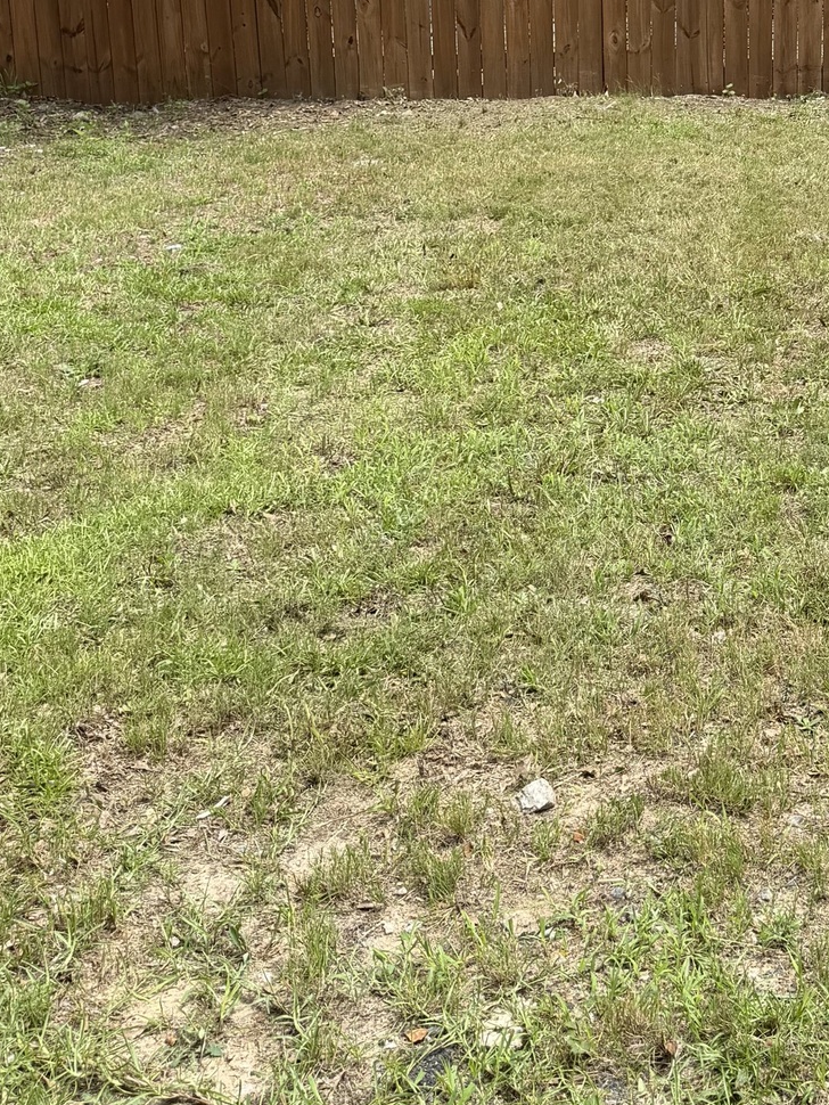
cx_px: 809
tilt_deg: -9.2
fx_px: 1819
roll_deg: +1.4
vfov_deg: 32.5
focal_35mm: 57
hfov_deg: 24.6
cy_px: 164
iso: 80
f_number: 1.78
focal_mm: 6.76
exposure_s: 1/1250
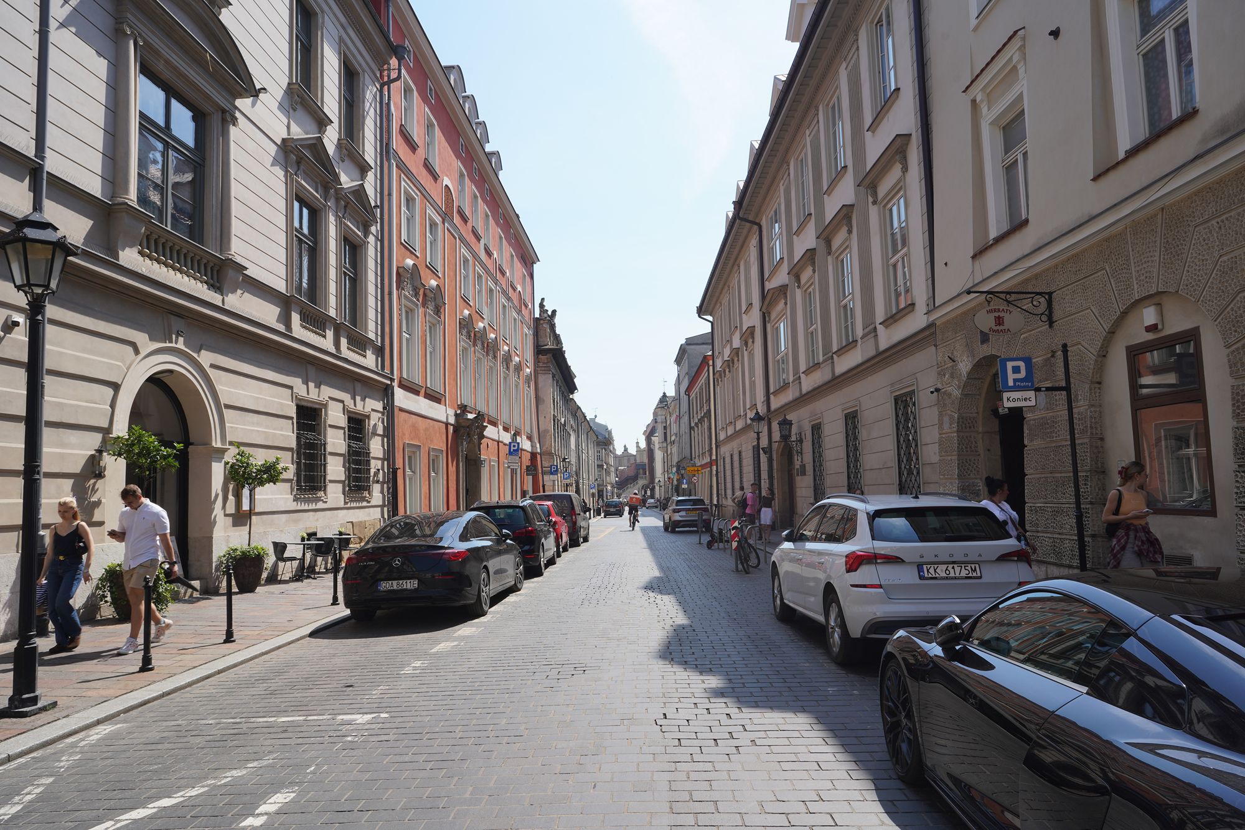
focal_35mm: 24
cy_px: 415
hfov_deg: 73.7
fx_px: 830
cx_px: 622
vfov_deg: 53.1
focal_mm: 24
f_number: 13
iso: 100
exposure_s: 1/100
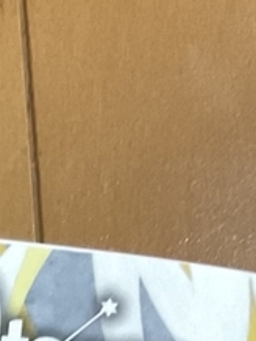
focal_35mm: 159
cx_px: -295
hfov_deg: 8.7
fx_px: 1569
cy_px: 796
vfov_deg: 10.7
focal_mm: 3
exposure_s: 1/17
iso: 640
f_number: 1.8
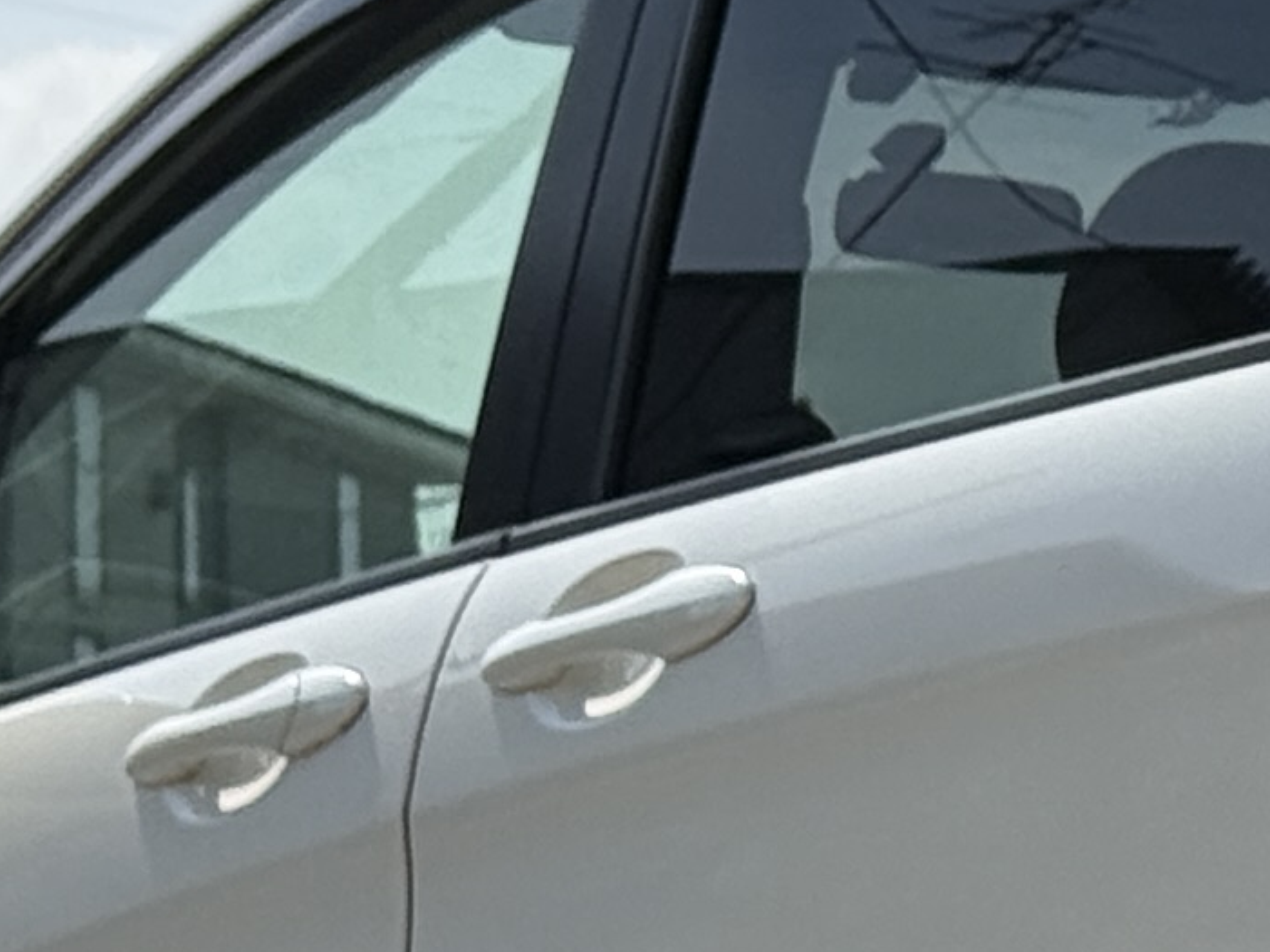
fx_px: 10128
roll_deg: +0.8
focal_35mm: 276
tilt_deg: +2.1
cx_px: 1908
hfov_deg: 7.1
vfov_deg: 5.4
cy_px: 845
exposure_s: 1/9901
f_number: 1.78
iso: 64
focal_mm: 6.76
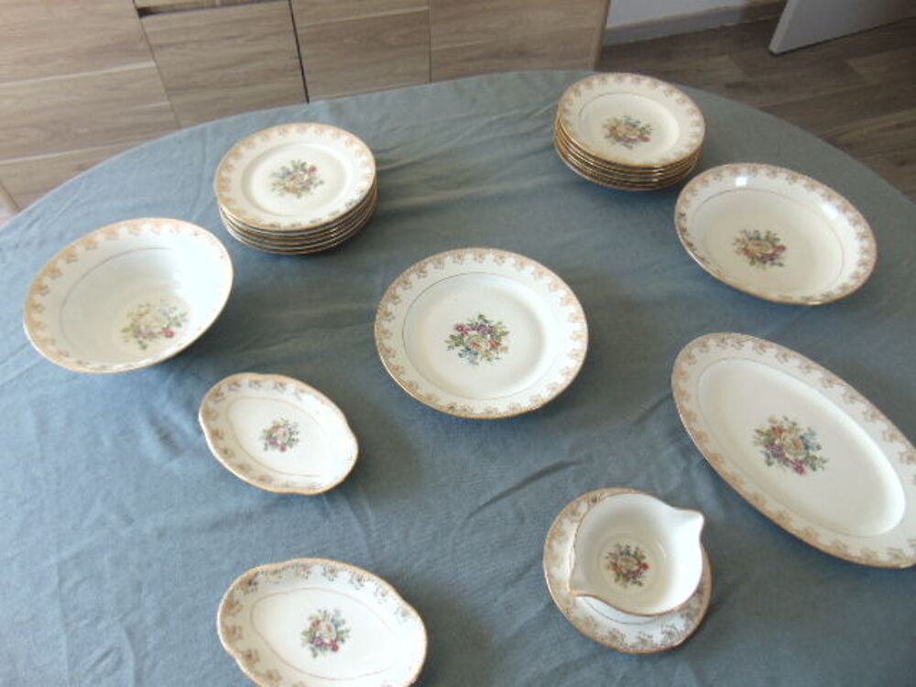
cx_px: 458
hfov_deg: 69.4
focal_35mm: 25
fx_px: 662
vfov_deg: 54.9
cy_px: 344
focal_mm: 4.5
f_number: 3
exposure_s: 1/40
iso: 80
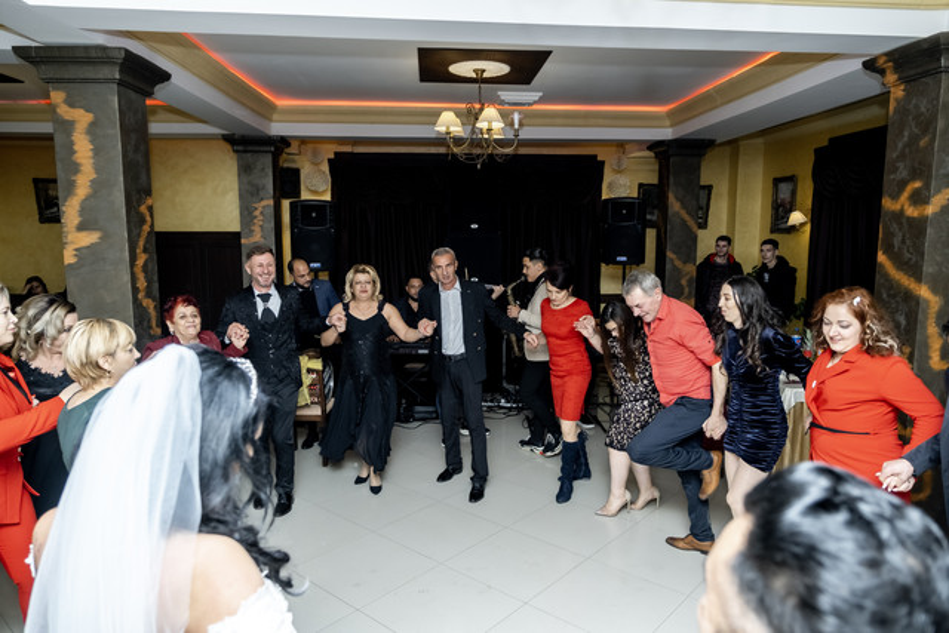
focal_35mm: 24
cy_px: 316
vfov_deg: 53.2
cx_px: 474
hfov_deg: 73.7
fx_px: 633
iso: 800
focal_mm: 16
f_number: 2.8
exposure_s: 1/160
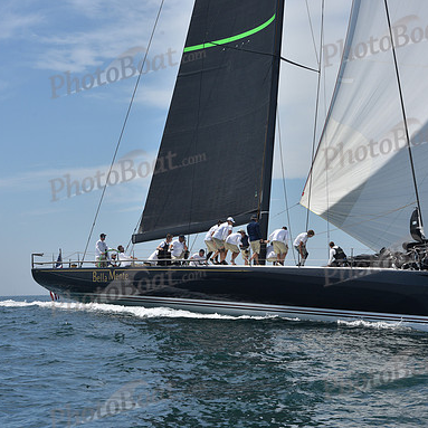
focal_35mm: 90
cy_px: 215
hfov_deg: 19.3
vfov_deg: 19.3
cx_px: 265
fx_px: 1259
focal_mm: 70
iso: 250
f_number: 11
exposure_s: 1/800
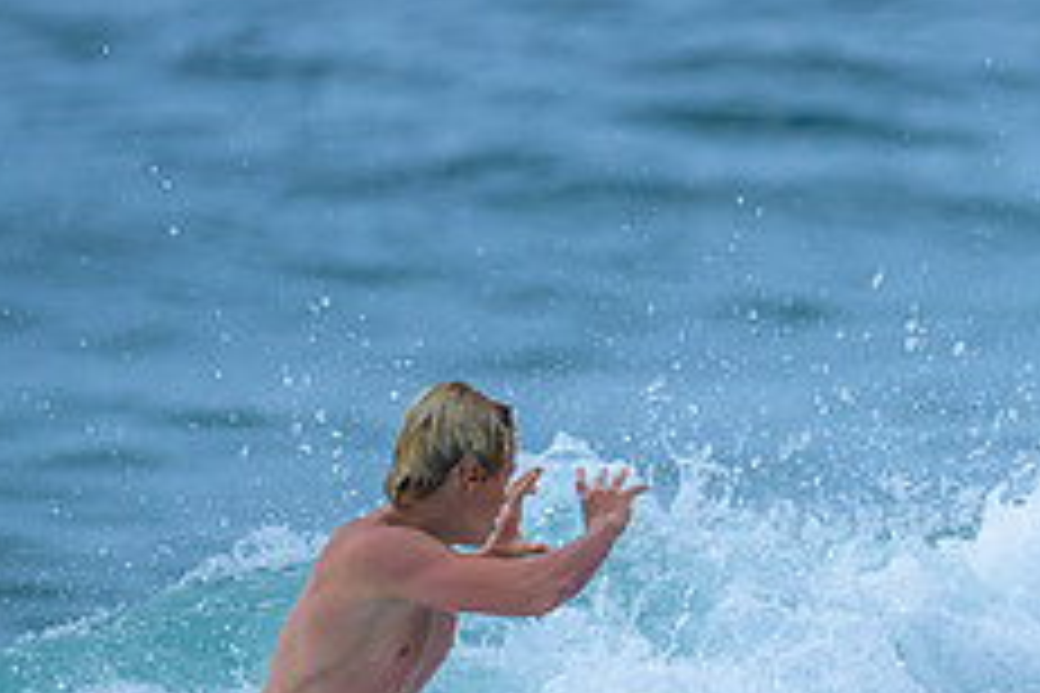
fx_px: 72303
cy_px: 606
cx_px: 812
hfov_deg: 0.8
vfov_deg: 0.5
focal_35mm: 2503
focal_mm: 800
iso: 280
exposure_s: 1/3200
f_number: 6.3
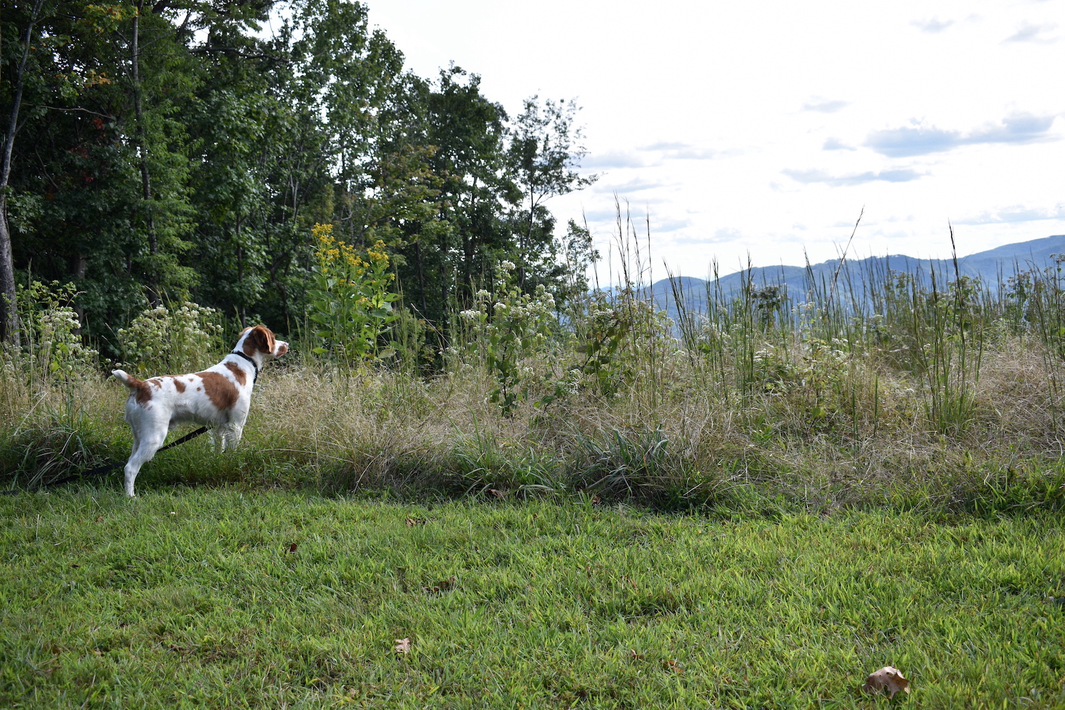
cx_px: 532
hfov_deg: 53.1
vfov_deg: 36.9
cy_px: 355
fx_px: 1065
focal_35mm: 36
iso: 400
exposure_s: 1/1250
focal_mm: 24
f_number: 5.6
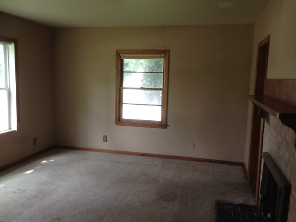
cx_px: 148
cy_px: 111
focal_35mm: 33
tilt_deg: -7.0
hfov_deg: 55.4
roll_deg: -0.1
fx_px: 282
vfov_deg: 42.9
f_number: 2.4
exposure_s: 1/40
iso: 50
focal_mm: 4.12
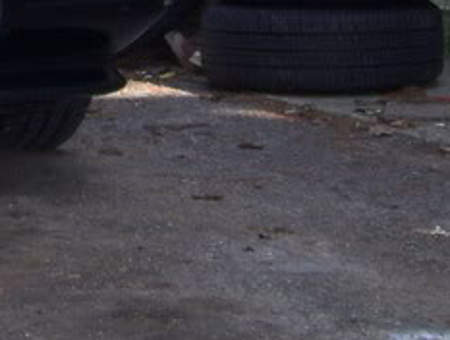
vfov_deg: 9.4
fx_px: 2059
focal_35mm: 158
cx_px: -253
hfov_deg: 11.8
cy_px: -3
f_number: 2.7
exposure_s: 1/400
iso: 80
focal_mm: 6
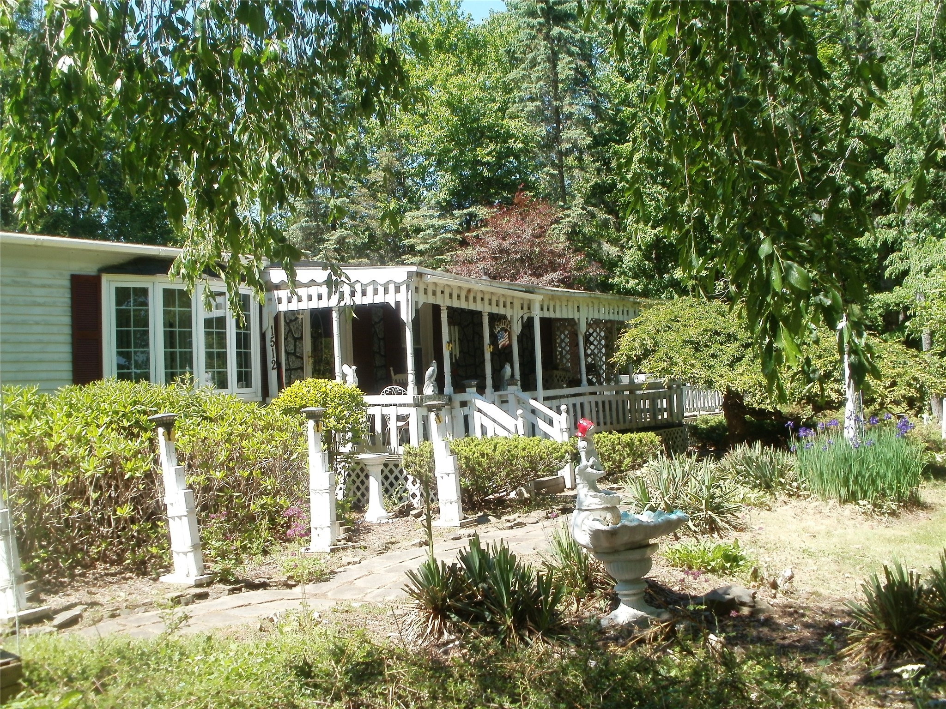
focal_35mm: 36
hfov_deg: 51.4
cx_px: 473
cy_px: 354
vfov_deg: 39.7
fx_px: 984
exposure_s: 1/125
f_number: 5.6
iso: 100
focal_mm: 6.3
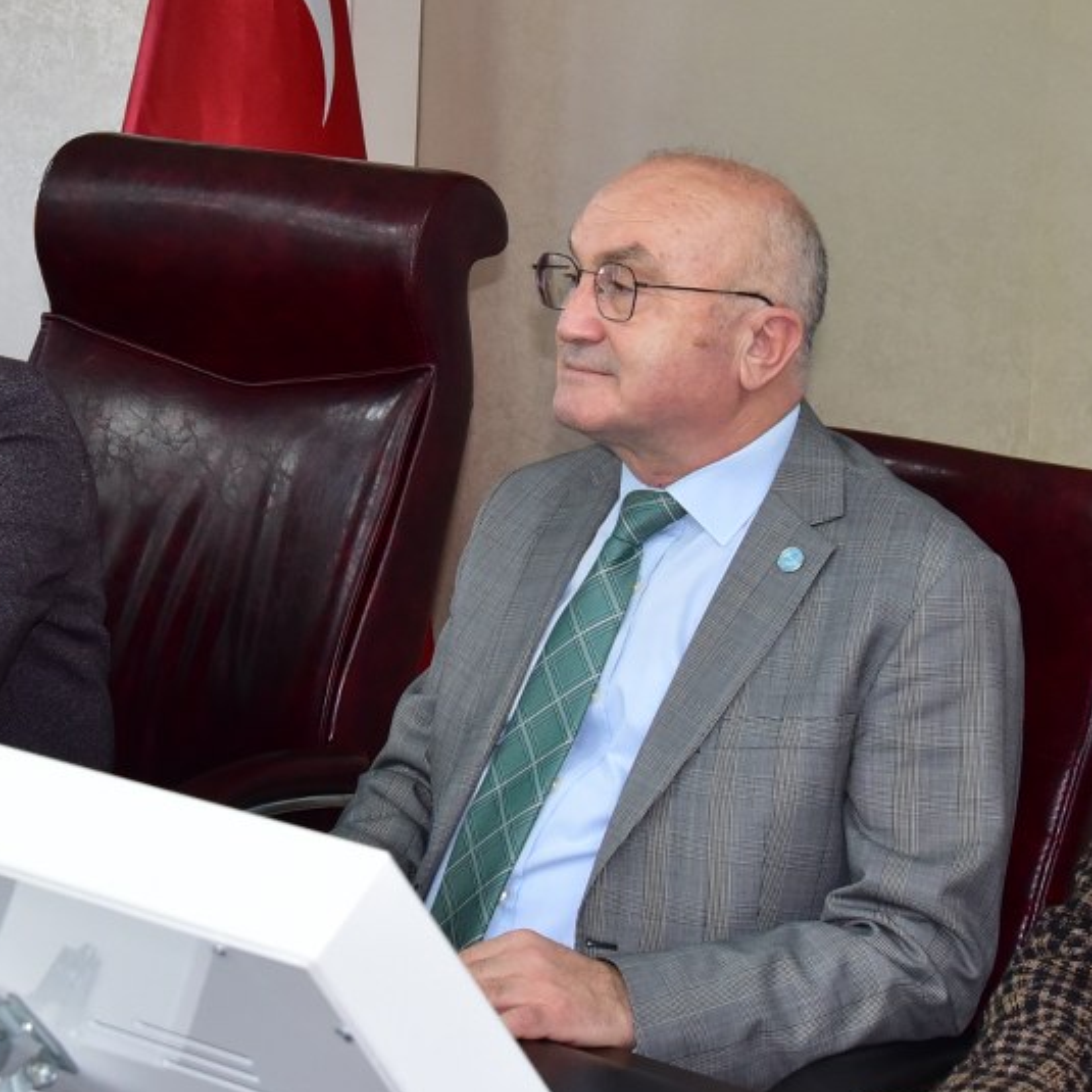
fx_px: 4354
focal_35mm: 122
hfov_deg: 14.2
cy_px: 201
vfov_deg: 14.2
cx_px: 196
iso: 2000
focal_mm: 48
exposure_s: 1/200
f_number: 6.3
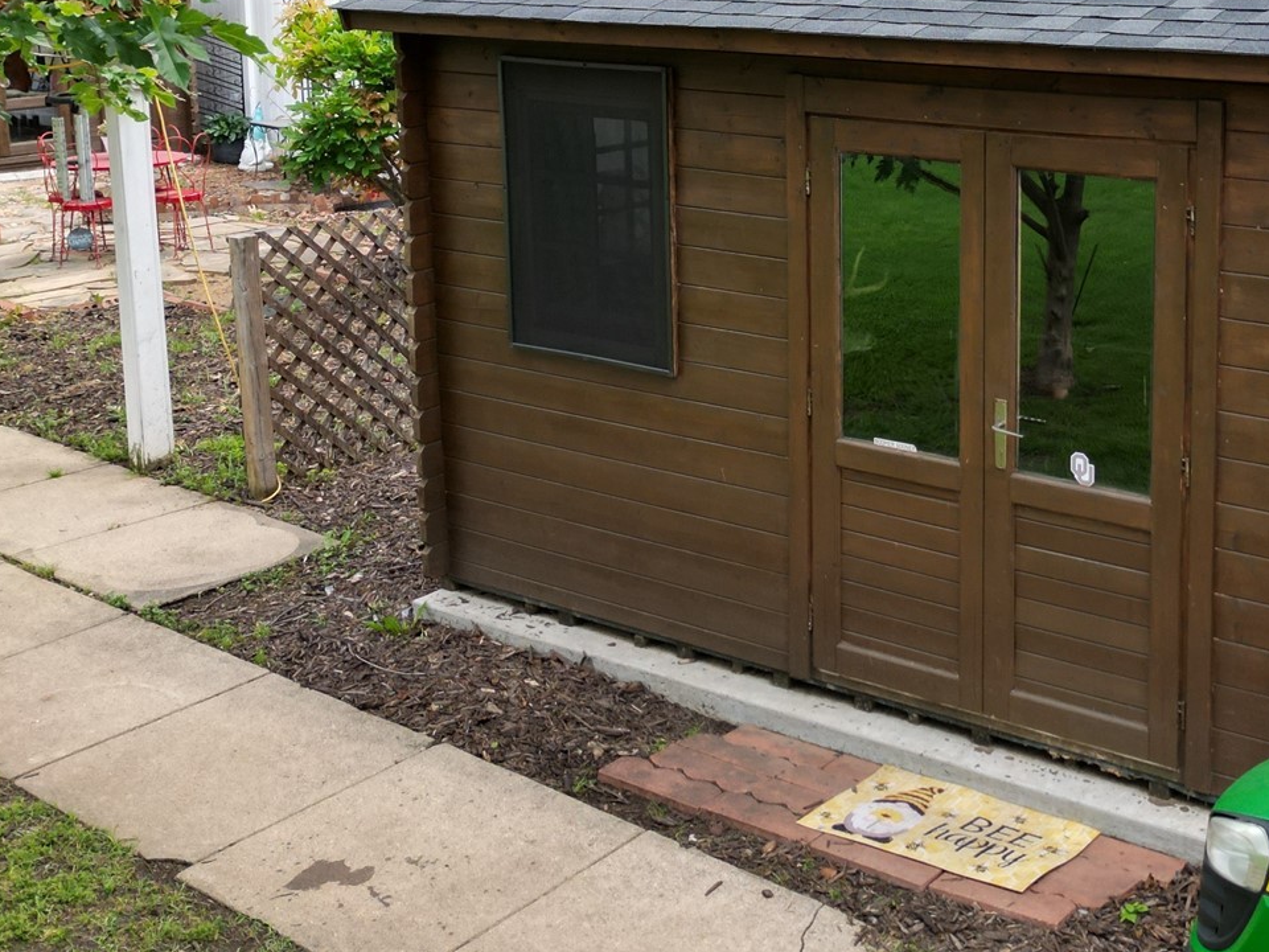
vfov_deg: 29.6
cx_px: 968
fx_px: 1760
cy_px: 192
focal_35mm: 48
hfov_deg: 38.5
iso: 120
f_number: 1.7
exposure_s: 1/1000
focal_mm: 6.72
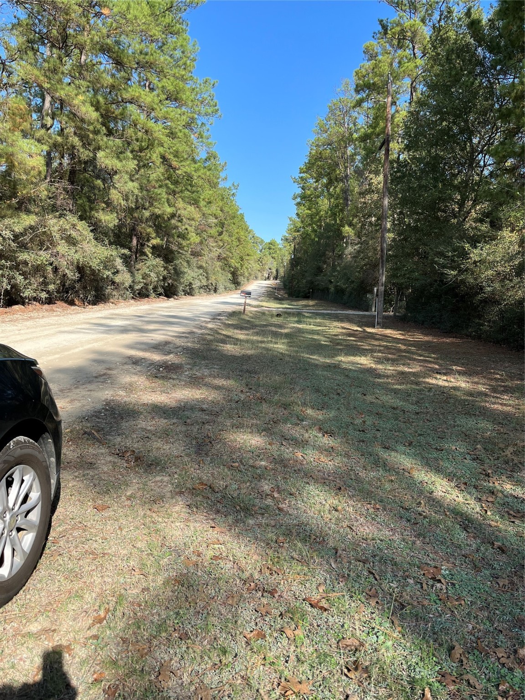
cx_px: 262
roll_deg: -2.5
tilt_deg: -9.0
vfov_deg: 67.3
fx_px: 526
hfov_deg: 53.1
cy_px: 350
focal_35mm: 26
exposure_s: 1/1672
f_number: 1.6
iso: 50
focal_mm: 5.1
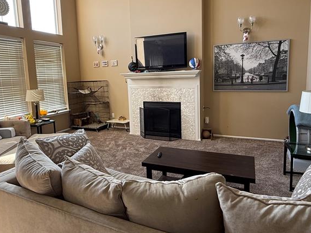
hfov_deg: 69.4
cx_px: 149
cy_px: 101
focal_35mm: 25
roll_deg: +1.5
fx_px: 225
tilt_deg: -6.3
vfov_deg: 54.7
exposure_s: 1/99
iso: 80
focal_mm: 2.22
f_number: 2.2
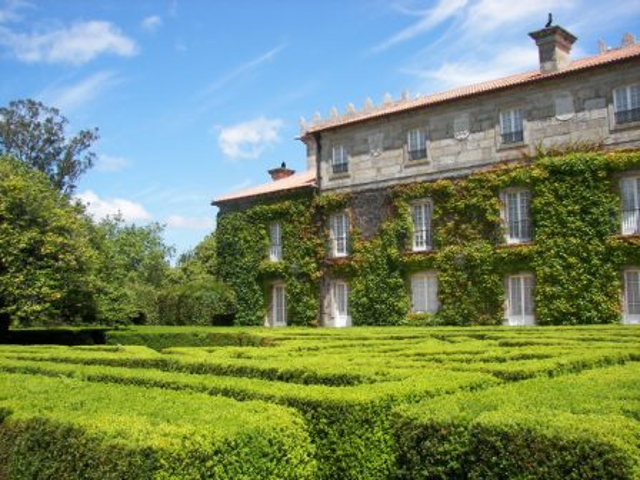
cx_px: 320
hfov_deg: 51.4
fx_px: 666
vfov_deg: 39.7
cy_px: 240
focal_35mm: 36
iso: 50
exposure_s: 1/800
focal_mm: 6
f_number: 2.8
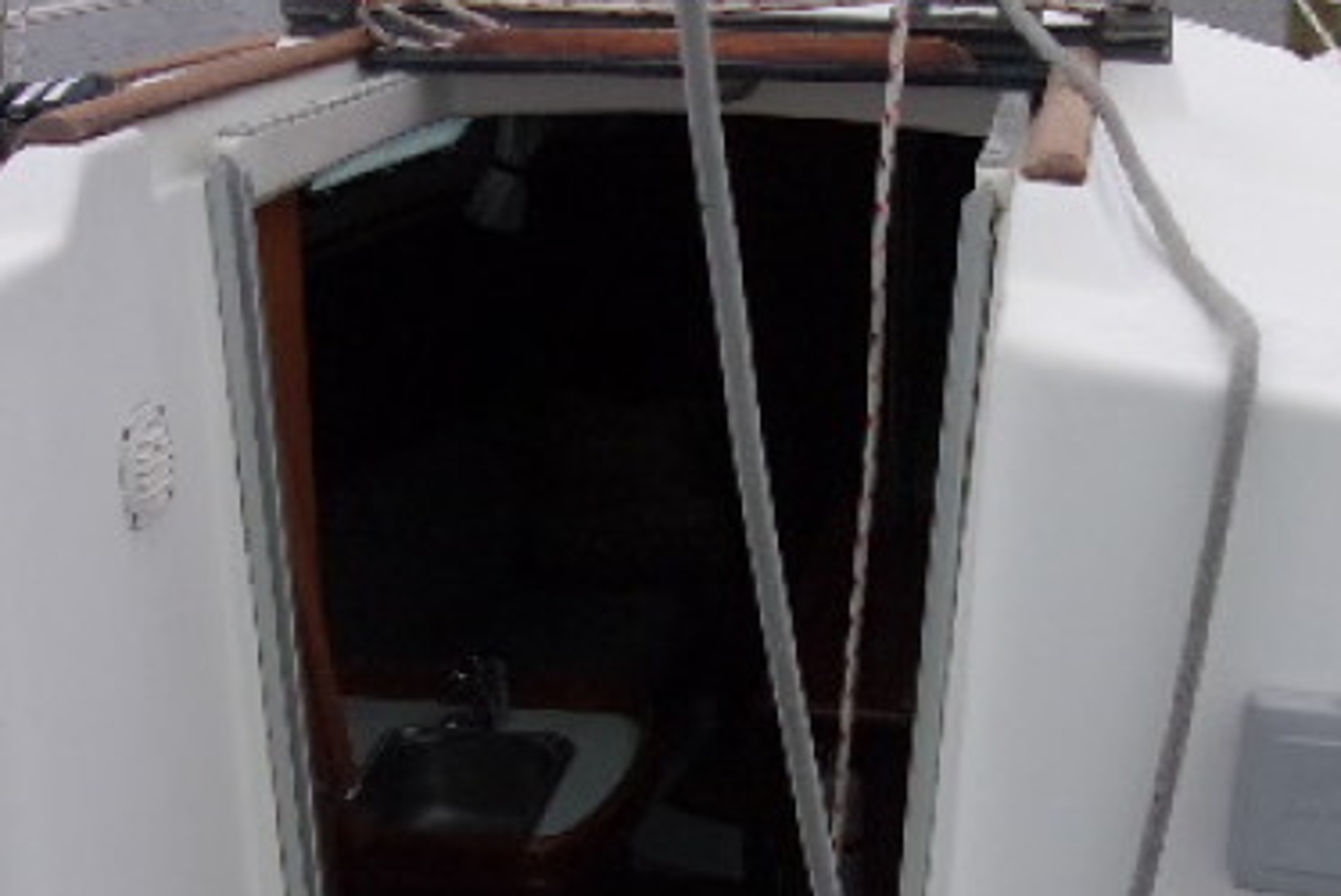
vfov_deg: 22.6
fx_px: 2237
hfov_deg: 33.2
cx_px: 832
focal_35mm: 60
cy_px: 513
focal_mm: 4.9
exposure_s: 1/105
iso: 200
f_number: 10.4
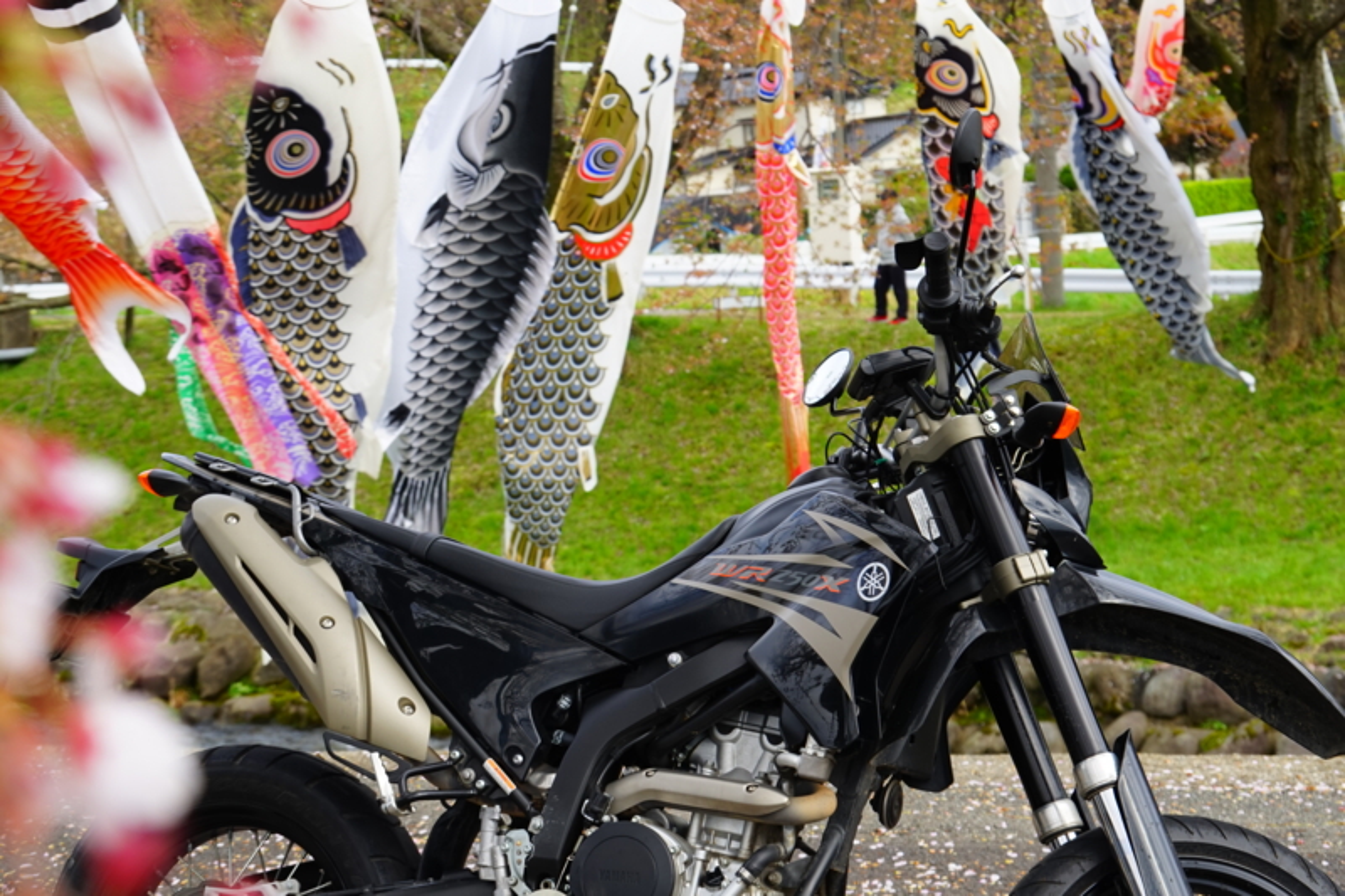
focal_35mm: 76
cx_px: 672
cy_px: 448
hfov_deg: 26.7
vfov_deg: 17.9
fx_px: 2839
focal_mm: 51
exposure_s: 1/100
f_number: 7.1
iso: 100
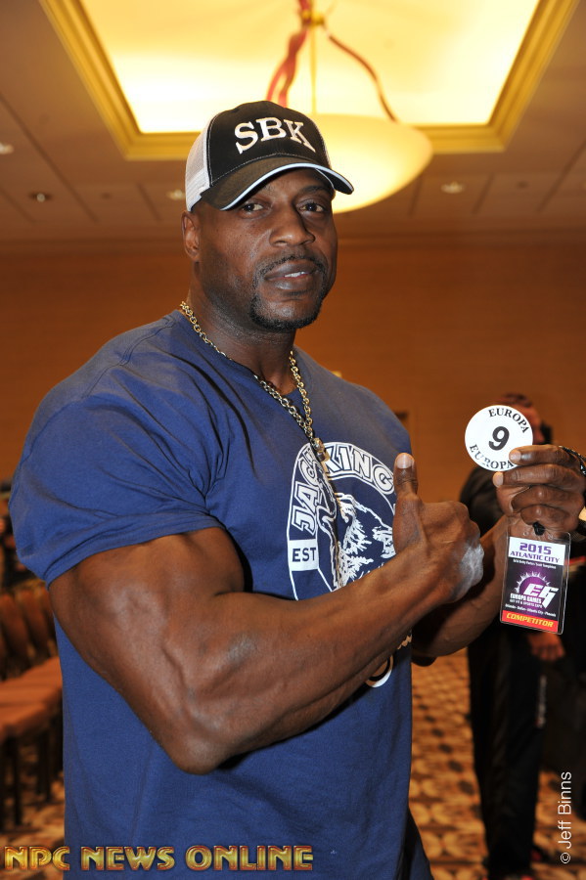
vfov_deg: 44.5
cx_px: 293
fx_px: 1075
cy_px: 440
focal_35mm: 44
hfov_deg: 30.5
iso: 800
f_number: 4
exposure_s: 1/60
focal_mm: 44
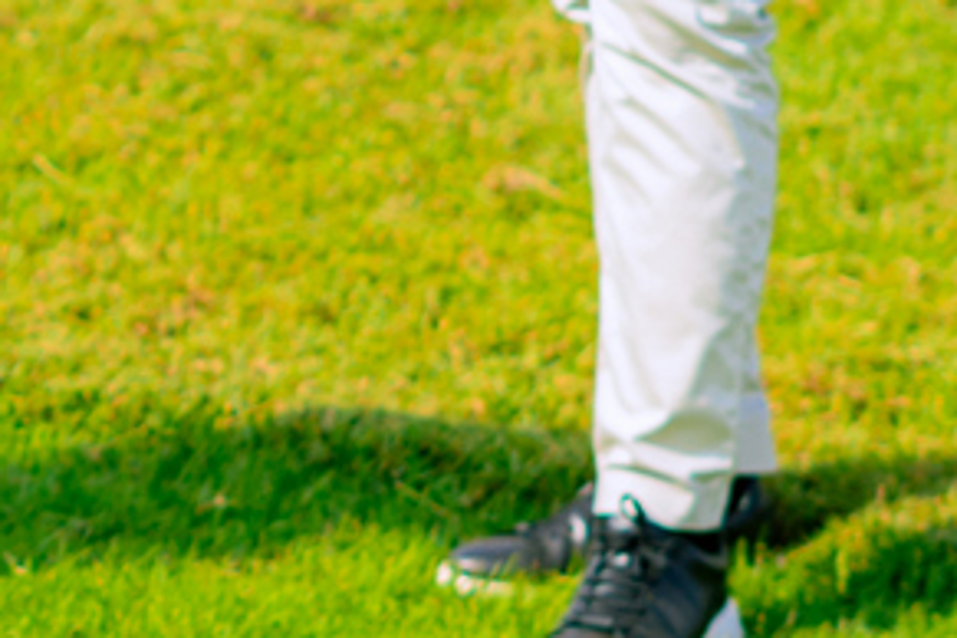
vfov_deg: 5.0
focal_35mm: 275
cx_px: -770
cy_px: 35
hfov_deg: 7.3
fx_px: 7310
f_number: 2.5
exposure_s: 1/1600
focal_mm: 50
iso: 100
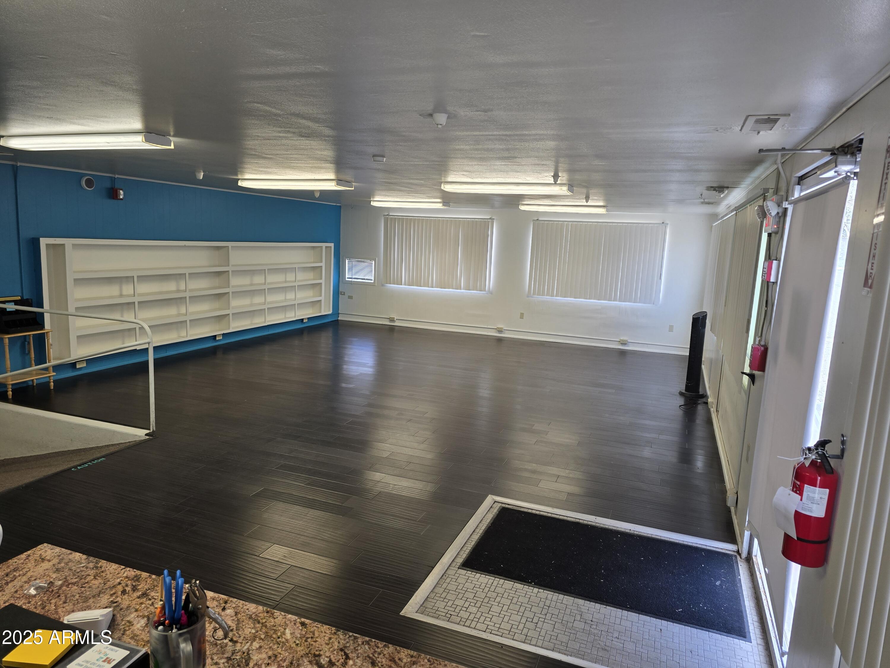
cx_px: 445
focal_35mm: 23
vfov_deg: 58.9
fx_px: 591
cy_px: 334
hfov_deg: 73.9
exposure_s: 1/120
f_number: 1.7
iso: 64
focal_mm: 6.3
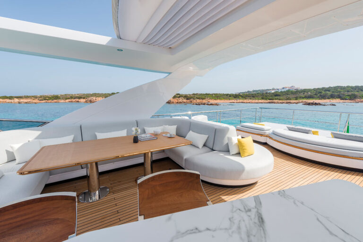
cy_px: 121
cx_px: 182
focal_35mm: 14
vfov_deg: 81.2
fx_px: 141
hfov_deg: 104.3
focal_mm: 14
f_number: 11
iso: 100
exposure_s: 1/160
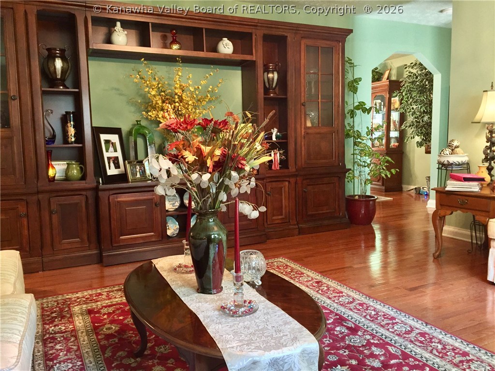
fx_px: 415
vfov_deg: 48.2
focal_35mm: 29
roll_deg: +0.4
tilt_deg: -5.1
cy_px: 186
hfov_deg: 61.7
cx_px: 248
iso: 250
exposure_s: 1/17
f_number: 2.2
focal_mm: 4.15
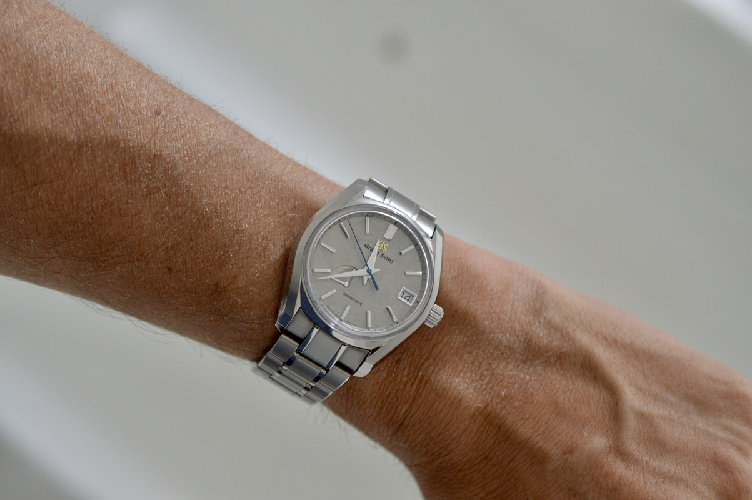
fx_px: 1252
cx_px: 376
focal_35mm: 60
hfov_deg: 33.4
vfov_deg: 22.6
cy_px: 250
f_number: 4
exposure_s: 1/60
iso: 400
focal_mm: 40
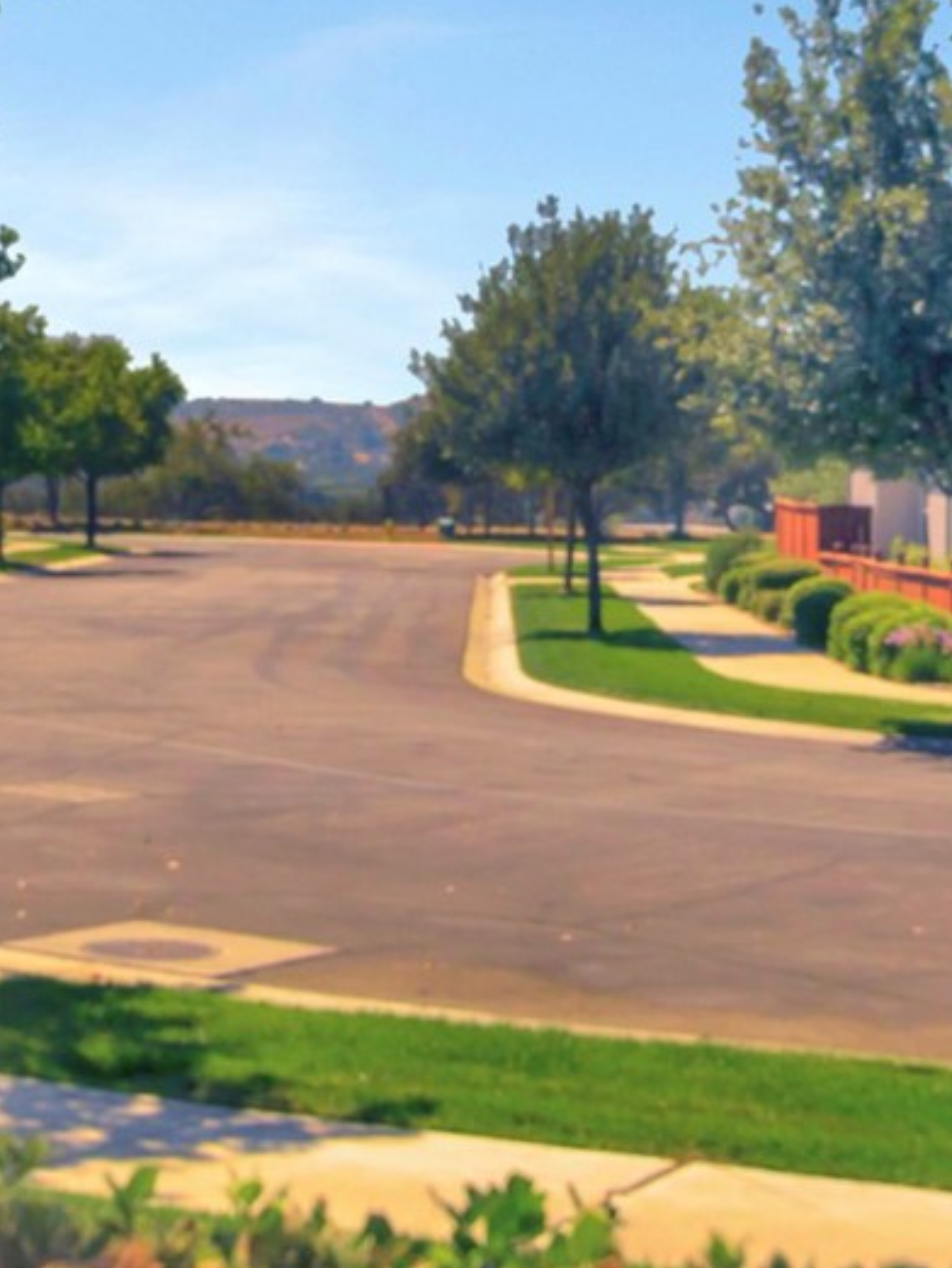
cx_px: 299
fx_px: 2418
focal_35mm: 66
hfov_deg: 22.2
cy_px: 506
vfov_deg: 29.3
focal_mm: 35
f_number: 8
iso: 200
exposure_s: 1/80
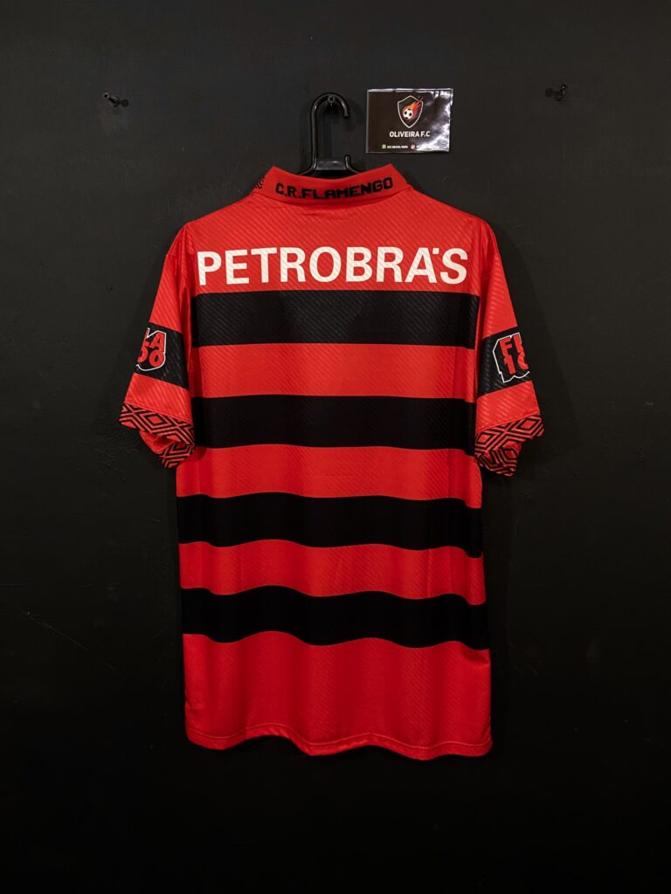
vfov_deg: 67.3
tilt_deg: -8.5
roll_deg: +0.4
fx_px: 672
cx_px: 336
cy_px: 447
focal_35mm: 26
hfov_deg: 53.1
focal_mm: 4.25
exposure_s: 1/60
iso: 320
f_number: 1.8
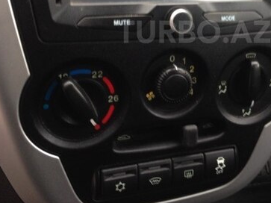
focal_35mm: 60
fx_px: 470
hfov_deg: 31.8
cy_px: 32
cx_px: 194
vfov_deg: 23.9
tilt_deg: -24.1
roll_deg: -6.3
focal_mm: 4.12
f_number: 2.4
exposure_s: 1/20
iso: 80
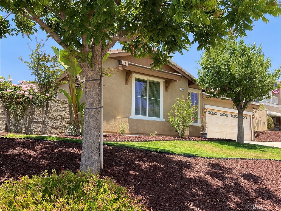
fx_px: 235
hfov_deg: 61.7
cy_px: 106
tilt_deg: +9.3
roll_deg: -1.3
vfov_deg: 48.2
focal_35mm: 29
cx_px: 140
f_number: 1.8
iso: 16
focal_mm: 3
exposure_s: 1/627
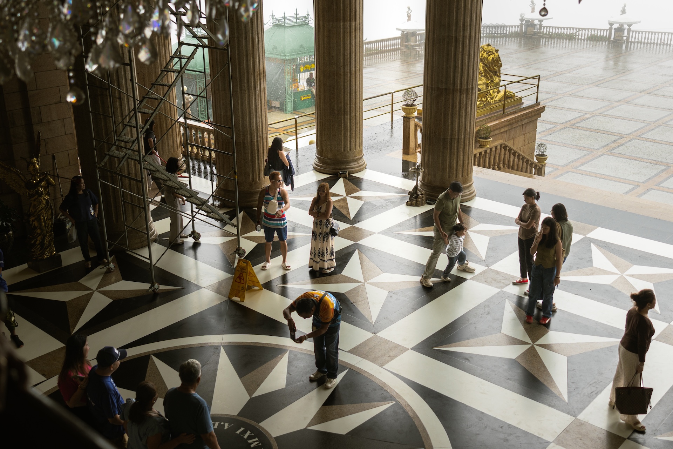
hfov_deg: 49.6
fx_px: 729
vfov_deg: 34.2
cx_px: 336
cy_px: 224
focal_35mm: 39
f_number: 2.8
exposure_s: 1/320
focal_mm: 26
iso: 100
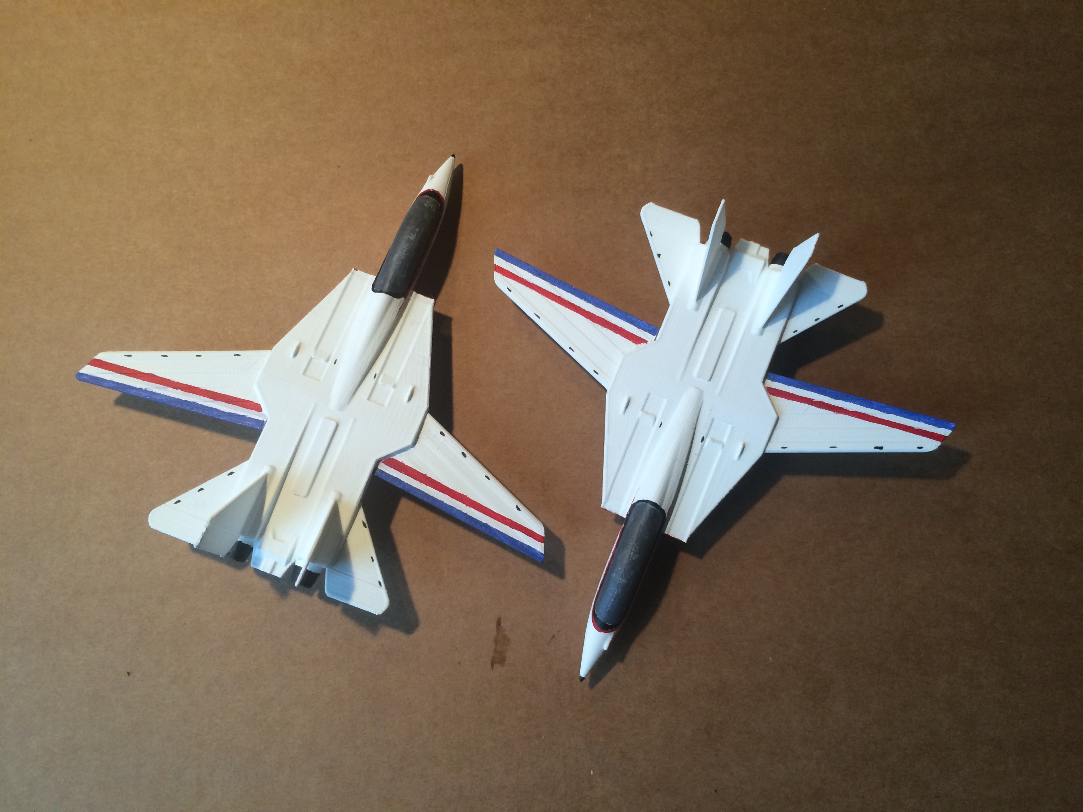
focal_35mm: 29
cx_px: 542
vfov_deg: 48.2
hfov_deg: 61.7
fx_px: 907
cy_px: 406
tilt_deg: -81.9
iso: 50
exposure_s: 1/30
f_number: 2.2
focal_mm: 4.15
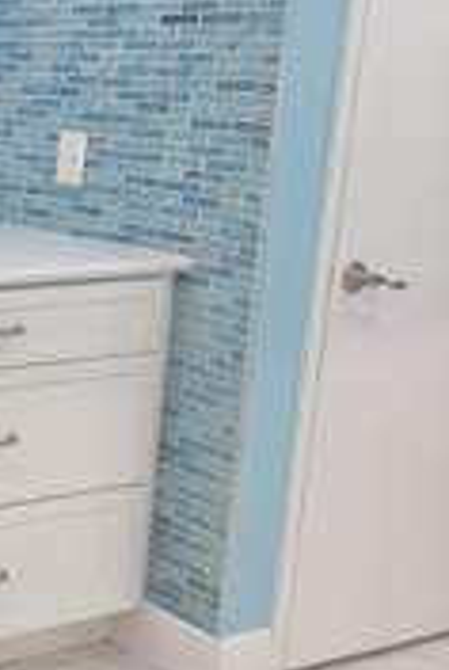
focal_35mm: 65
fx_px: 1211
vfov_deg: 30.7
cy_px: 242
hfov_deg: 16.4
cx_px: -430
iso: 125
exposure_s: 1/120
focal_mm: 5.4
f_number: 1.8
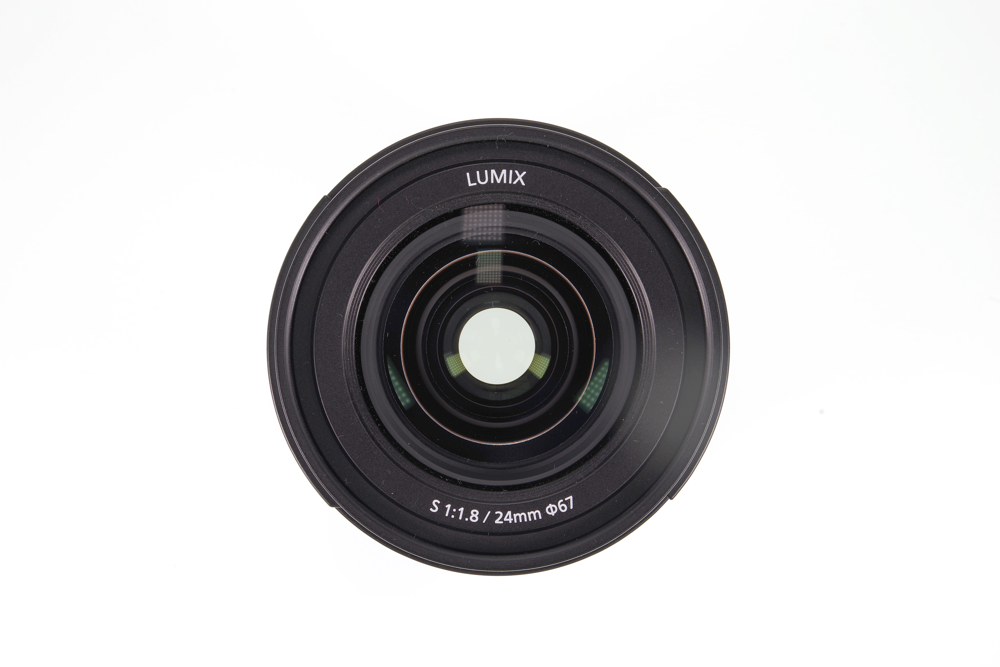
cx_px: 500
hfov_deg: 19.5
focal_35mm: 105
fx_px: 2917
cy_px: 334
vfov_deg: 13.1
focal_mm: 105
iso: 100
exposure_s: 1/10
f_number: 16
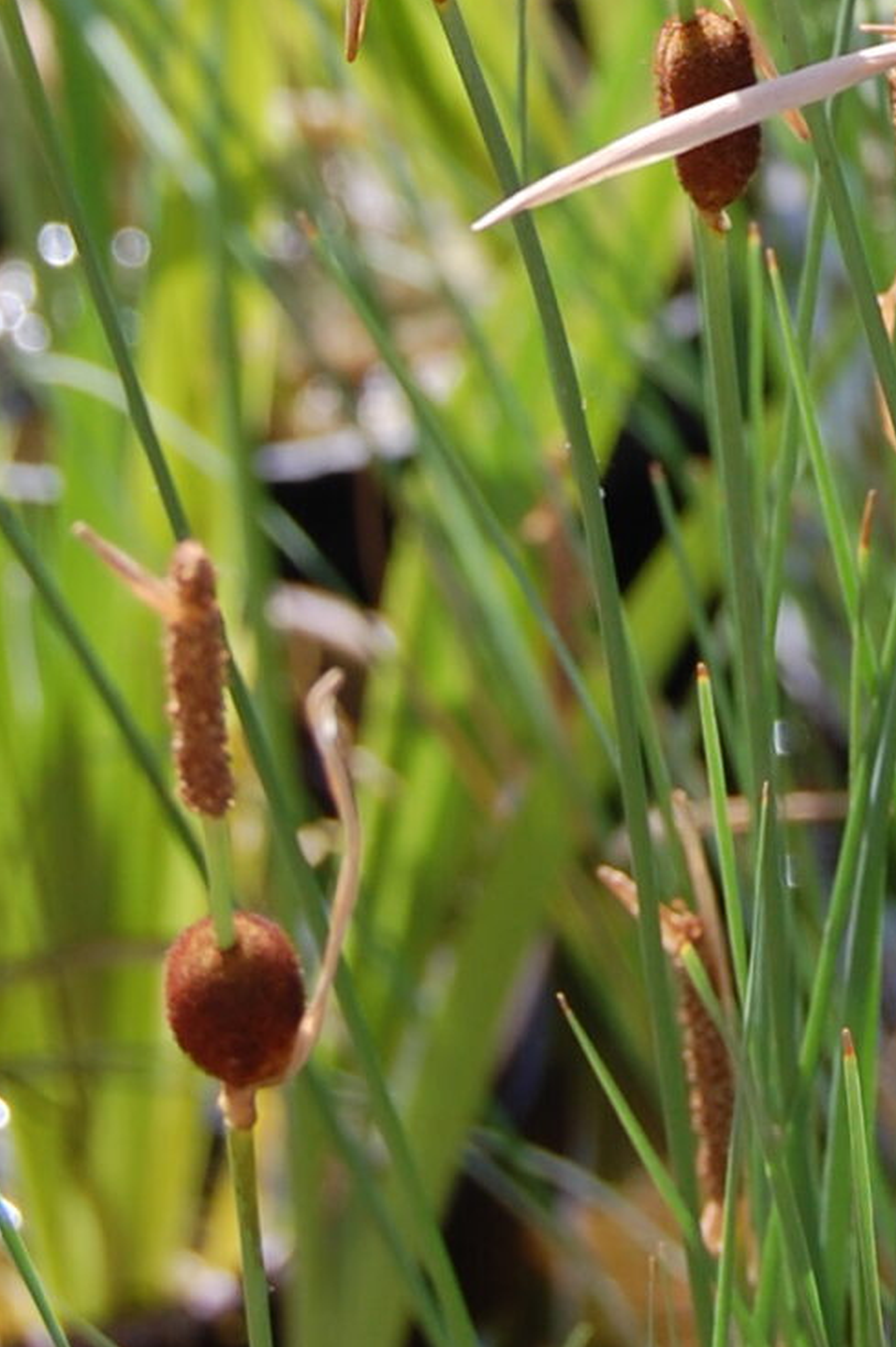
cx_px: 1164
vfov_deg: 9.7
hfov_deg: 6.5
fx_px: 7813
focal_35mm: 209
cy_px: -405
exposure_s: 1/250
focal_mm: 40
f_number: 8
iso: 200
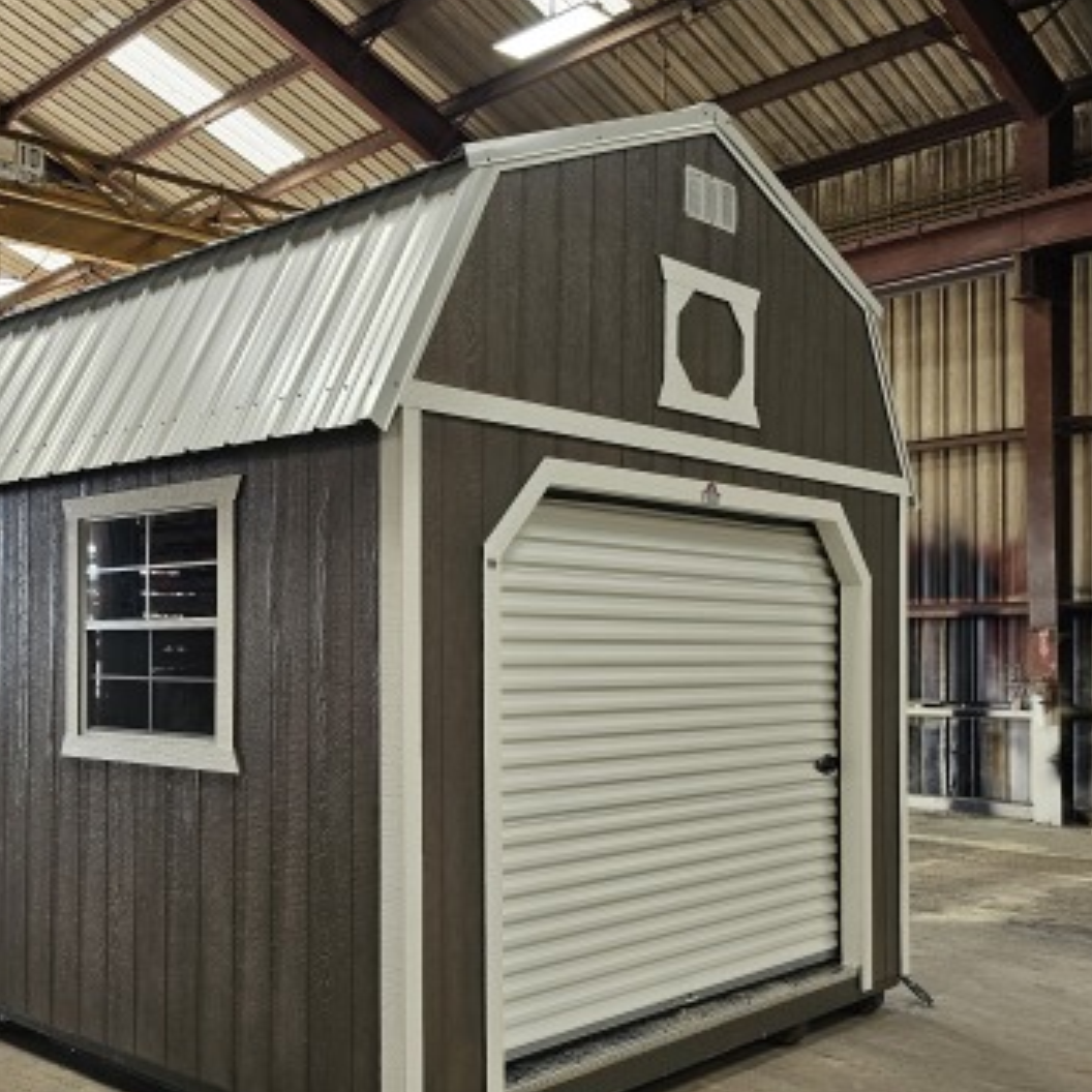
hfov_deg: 43.8
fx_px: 1321
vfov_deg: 44.7
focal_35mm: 37
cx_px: 307
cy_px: 645
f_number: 1.7
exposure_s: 1/180
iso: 100
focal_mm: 6.3
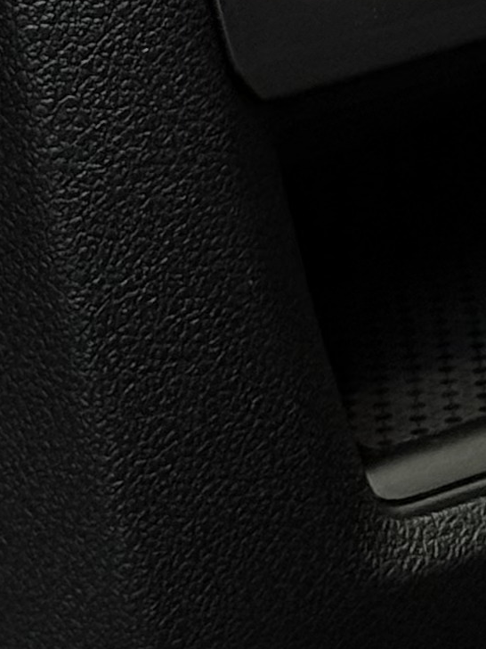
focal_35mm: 266
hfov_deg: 5.5
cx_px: 687
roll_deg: +0.5
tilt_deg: -21.4
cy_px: -341
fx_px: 4979
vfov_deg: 7.3
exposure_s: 1/29
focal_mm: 6.76
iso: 640
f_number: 1.78
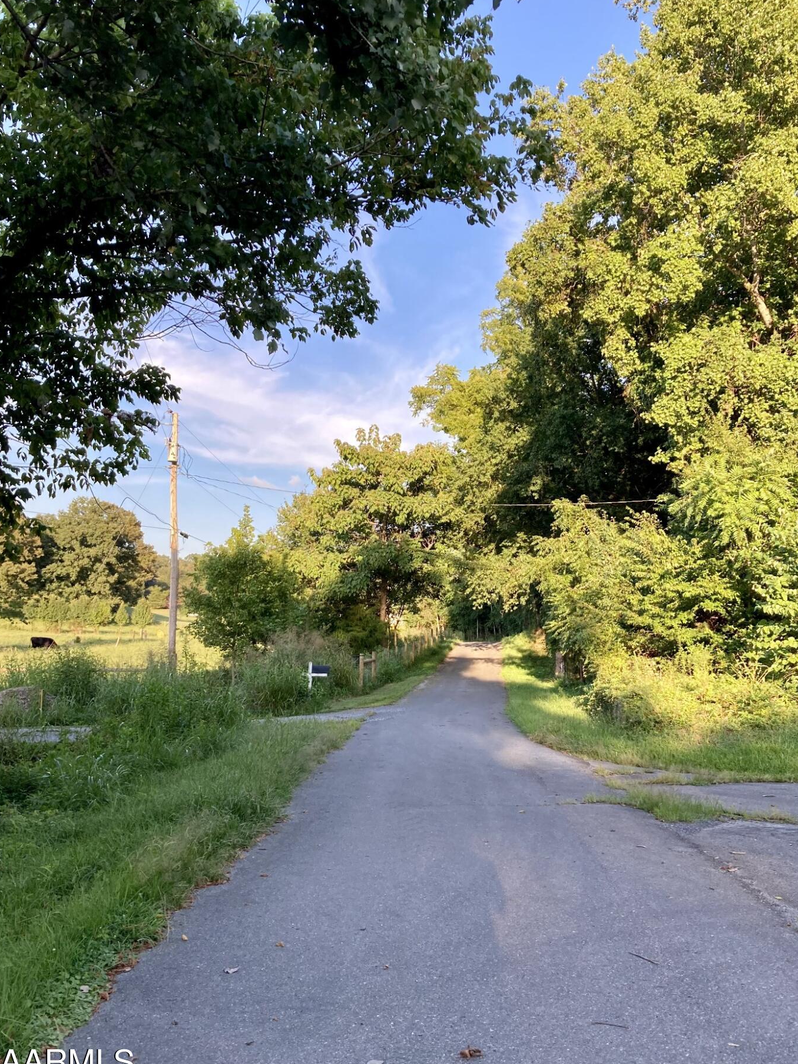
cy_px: 527
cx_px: 416
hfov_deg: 45.4
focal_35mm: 31
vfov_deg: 58.3
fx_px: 953
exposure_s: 1/331
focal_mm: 3.99
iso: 20
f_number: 1.8
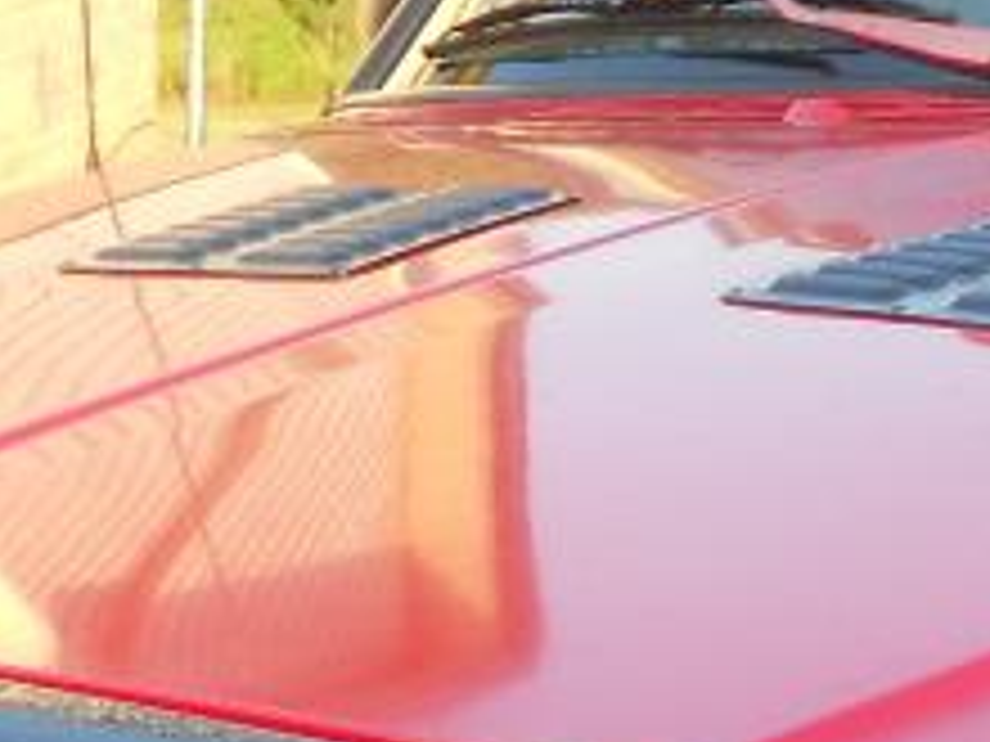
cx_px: 207
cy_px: 1097
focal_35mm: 200
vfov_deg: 7.3
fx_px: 5720
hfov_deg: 9.9
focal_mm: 7.7
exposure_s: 1/100
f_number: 4.2
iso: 80
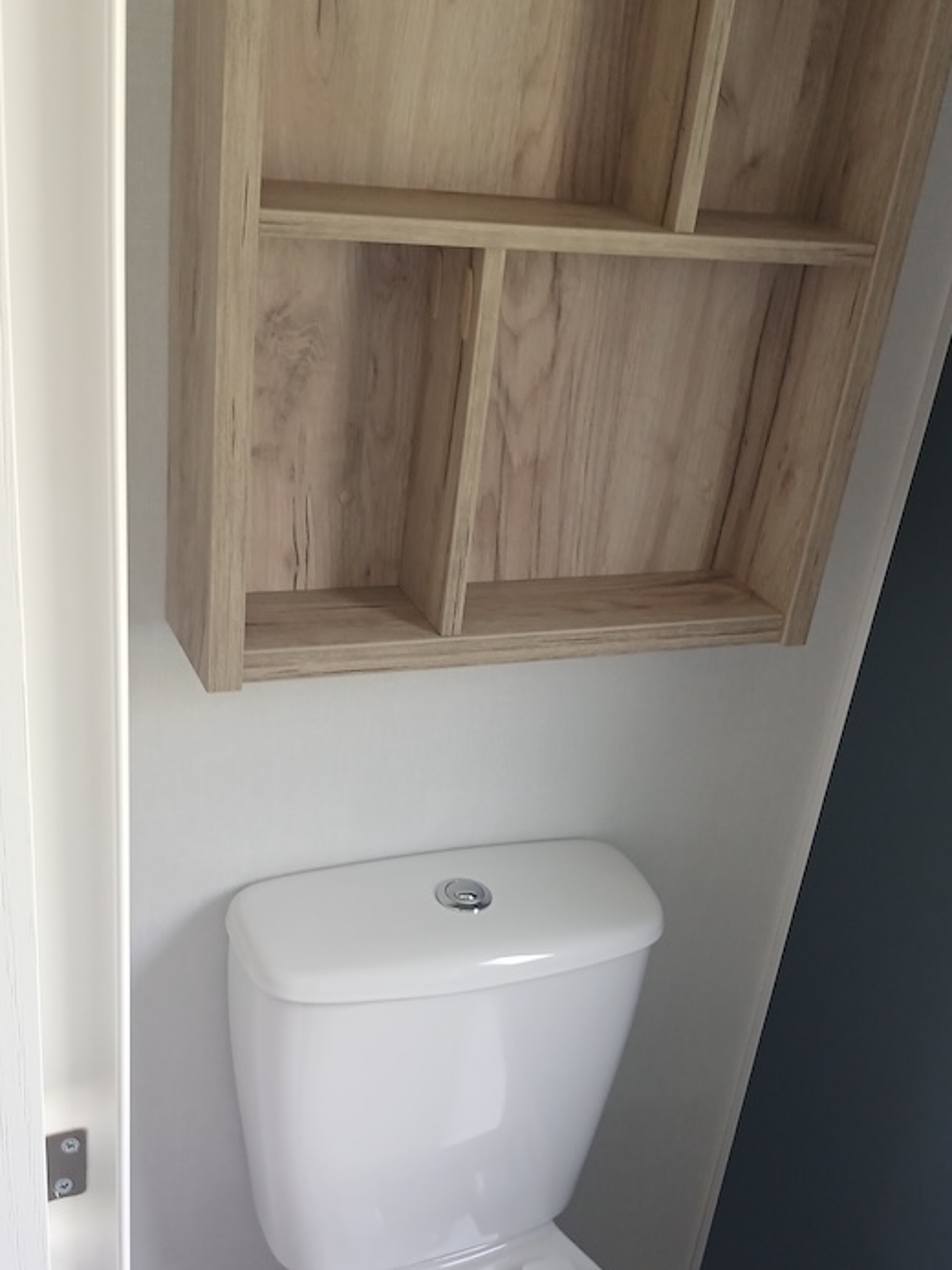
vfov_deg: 46.3
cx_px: 555
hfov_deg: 35.9
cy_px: 813
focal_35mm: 40
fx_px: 1468
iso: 125
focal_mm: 3.98
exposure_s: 1/50
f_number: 1.8
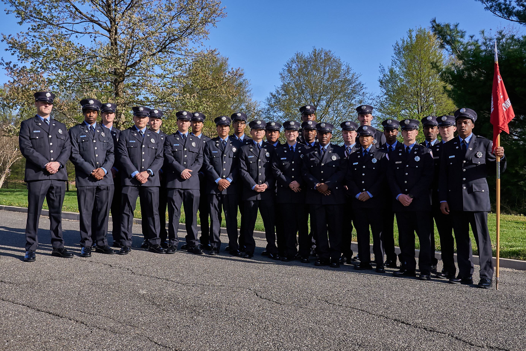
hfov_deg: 53.1
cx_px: 263
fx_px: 526
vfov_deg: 36.9
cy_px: 176
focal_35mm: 36
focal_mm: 24
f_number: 6.3
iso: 1000
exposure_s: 1/800
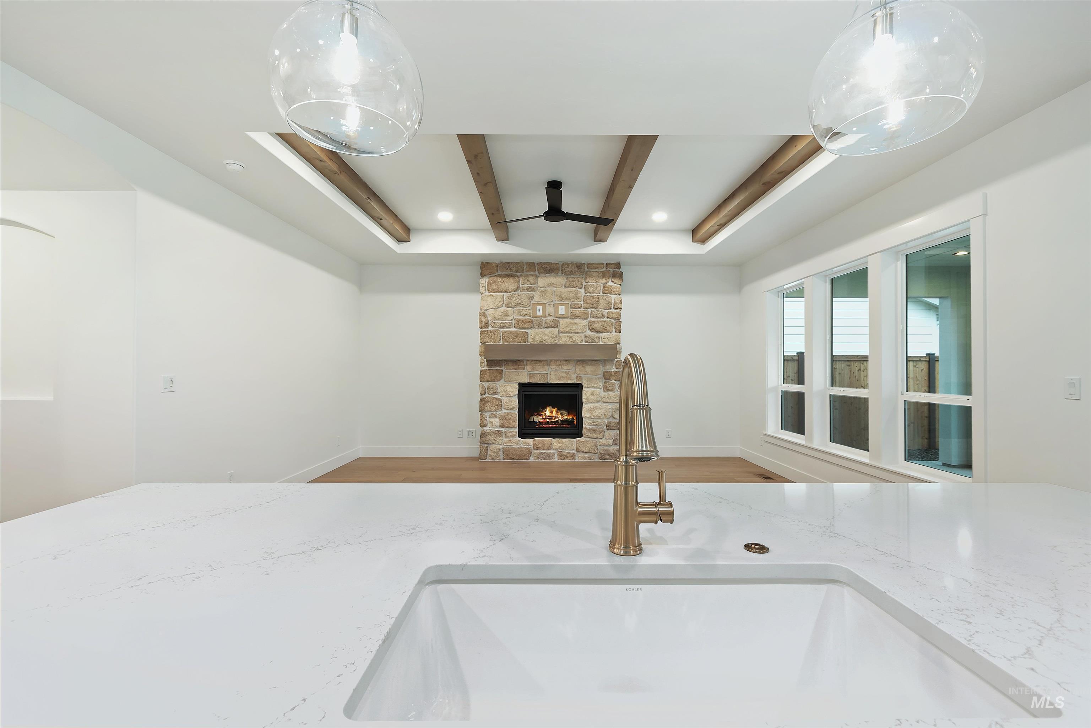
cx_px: 546
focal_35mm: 15
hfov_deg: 100.4
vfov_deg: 77.3
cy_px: 364
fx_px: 455
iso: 320
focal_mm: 10
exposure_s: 1/1.25
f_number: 6.3
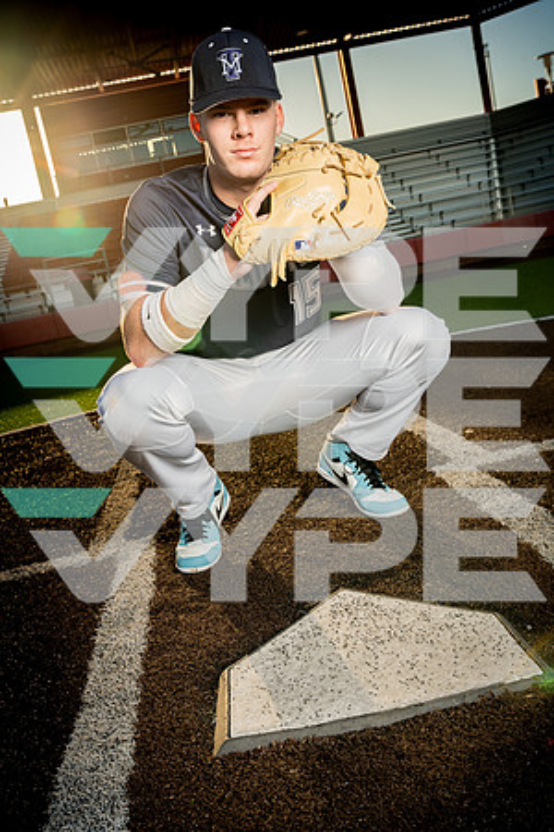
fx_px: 808
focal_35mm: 35
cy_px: 416
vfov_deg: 54.4
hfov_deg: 37.9
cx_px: 277
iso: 125
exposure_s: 1/250
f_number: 8
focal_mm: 35
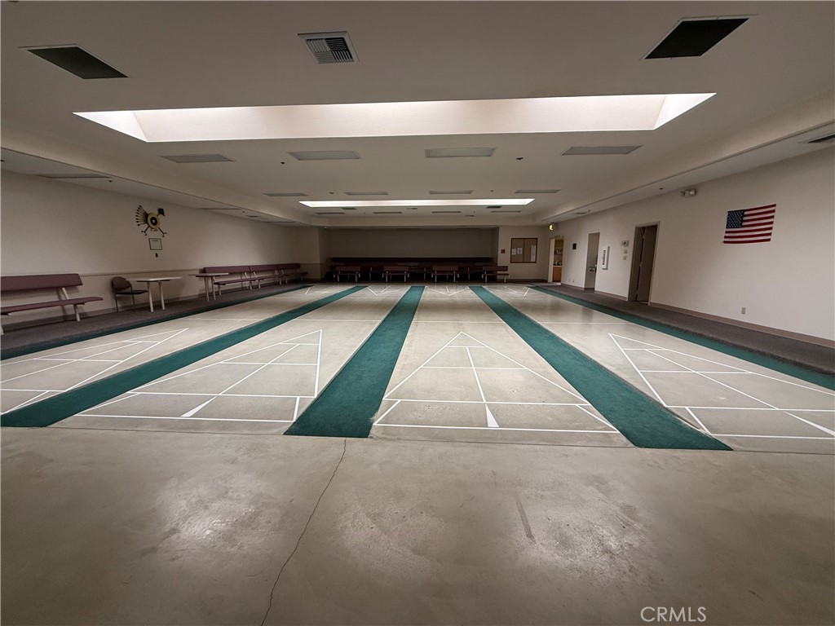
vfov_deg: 85.7
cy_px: 313
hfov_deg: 102.1
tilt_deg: -9.4
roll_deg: +0.2
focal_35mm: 14
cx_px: 418
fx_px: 338
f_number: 2.2
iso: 320
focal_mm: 2.22
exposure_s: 1/99
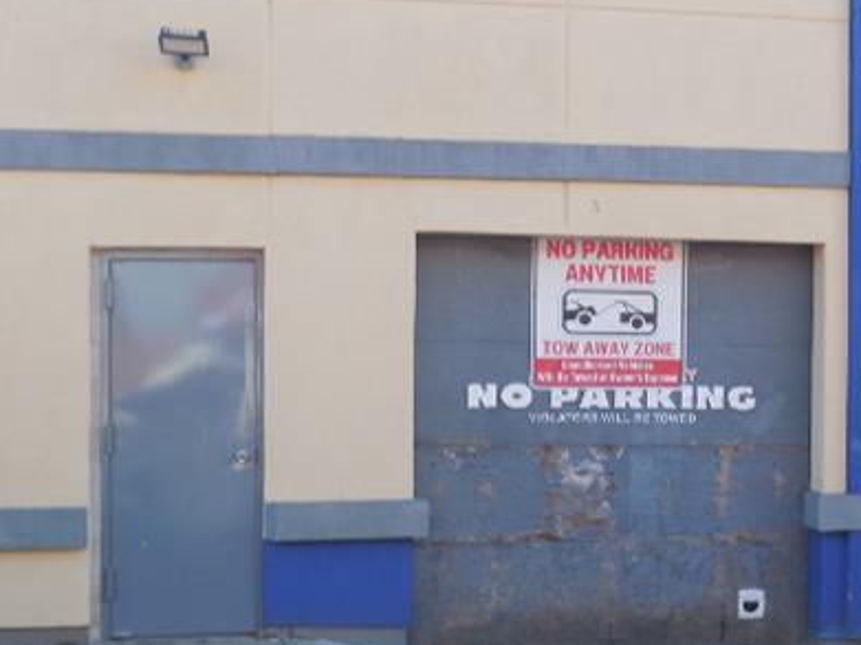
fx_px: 1790
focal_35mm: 72
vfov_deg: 20.4
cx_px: 632
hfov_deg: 26.7
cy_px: 339
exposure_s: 1/160
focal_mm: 7.8
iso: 125
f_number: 4.5
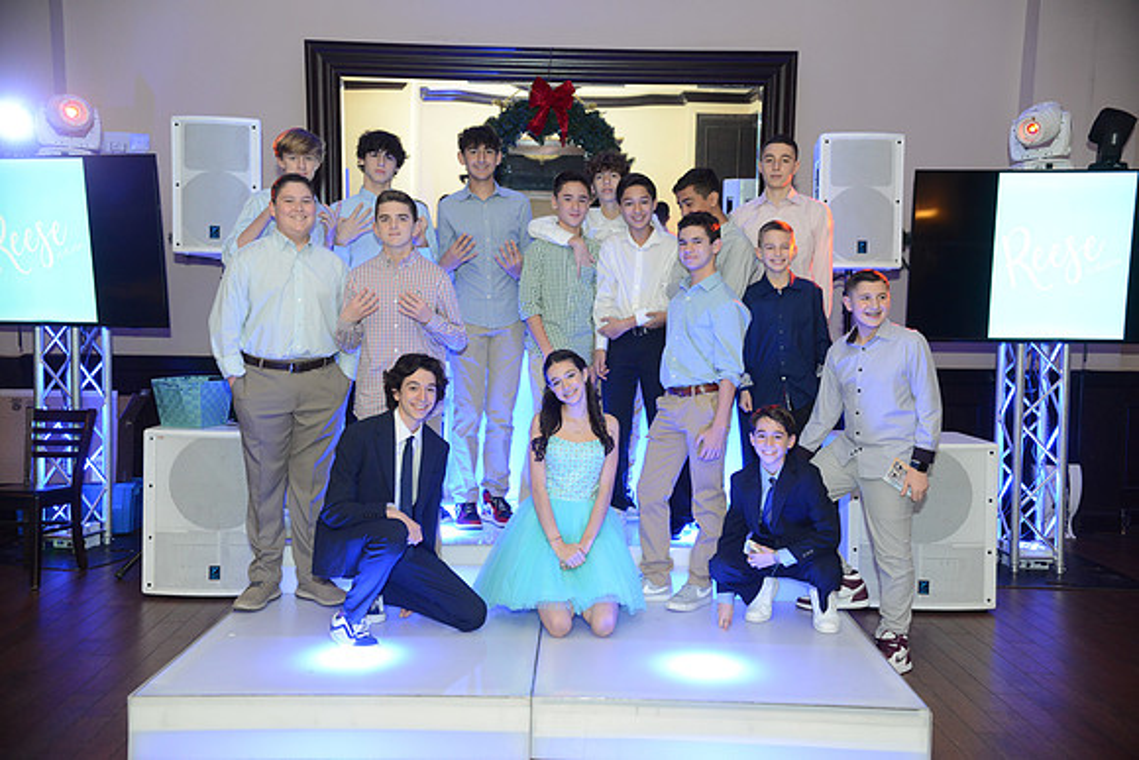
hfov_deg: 54.4
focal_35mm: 35
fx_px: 1108
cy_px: 380
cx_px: 570
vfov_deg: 37.9
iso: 2000
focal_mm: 35
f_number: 5.6
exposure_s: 1/60
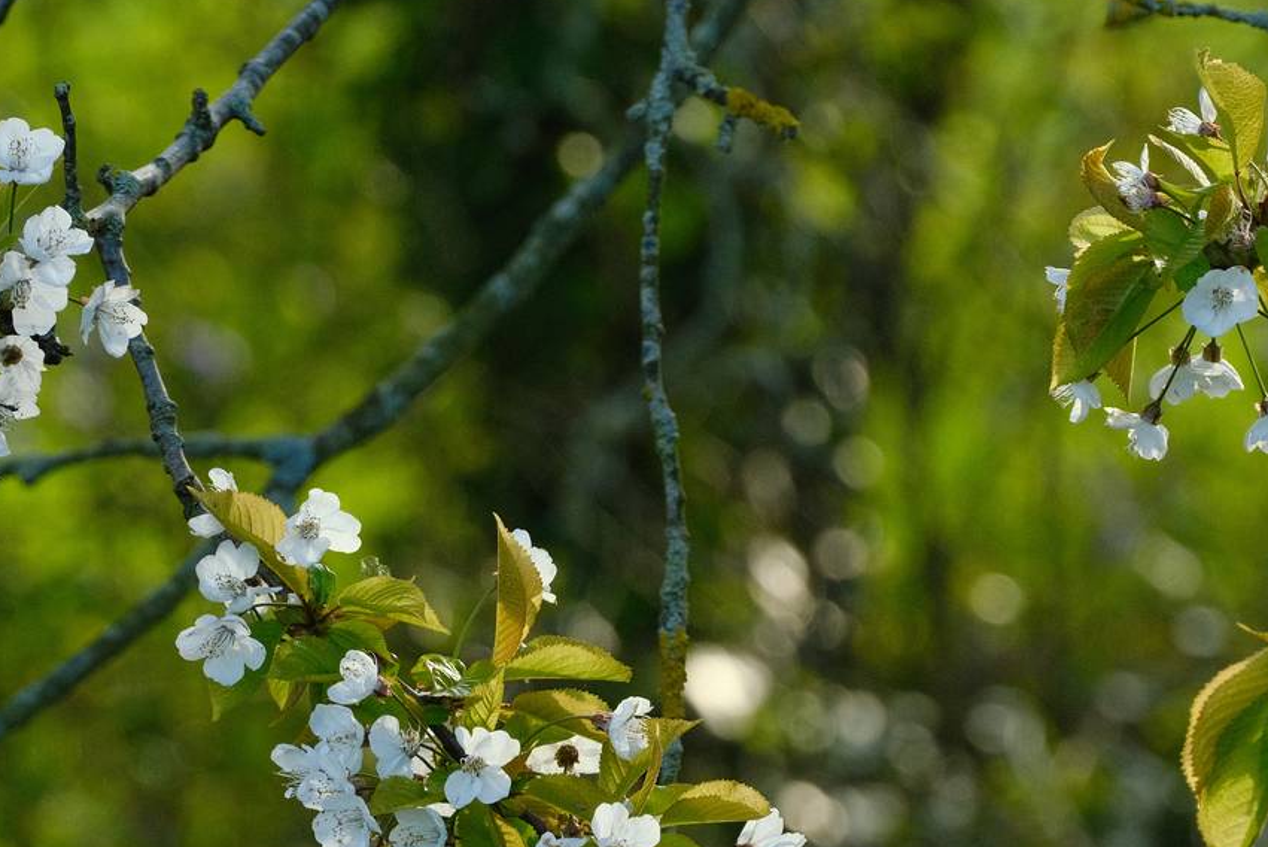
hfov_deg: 4.1
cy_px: 751
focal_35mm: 502
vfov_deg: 2.7
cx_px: 662
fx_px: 17687
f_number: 6.4
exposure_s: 1/500
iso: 800
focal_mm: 177.9
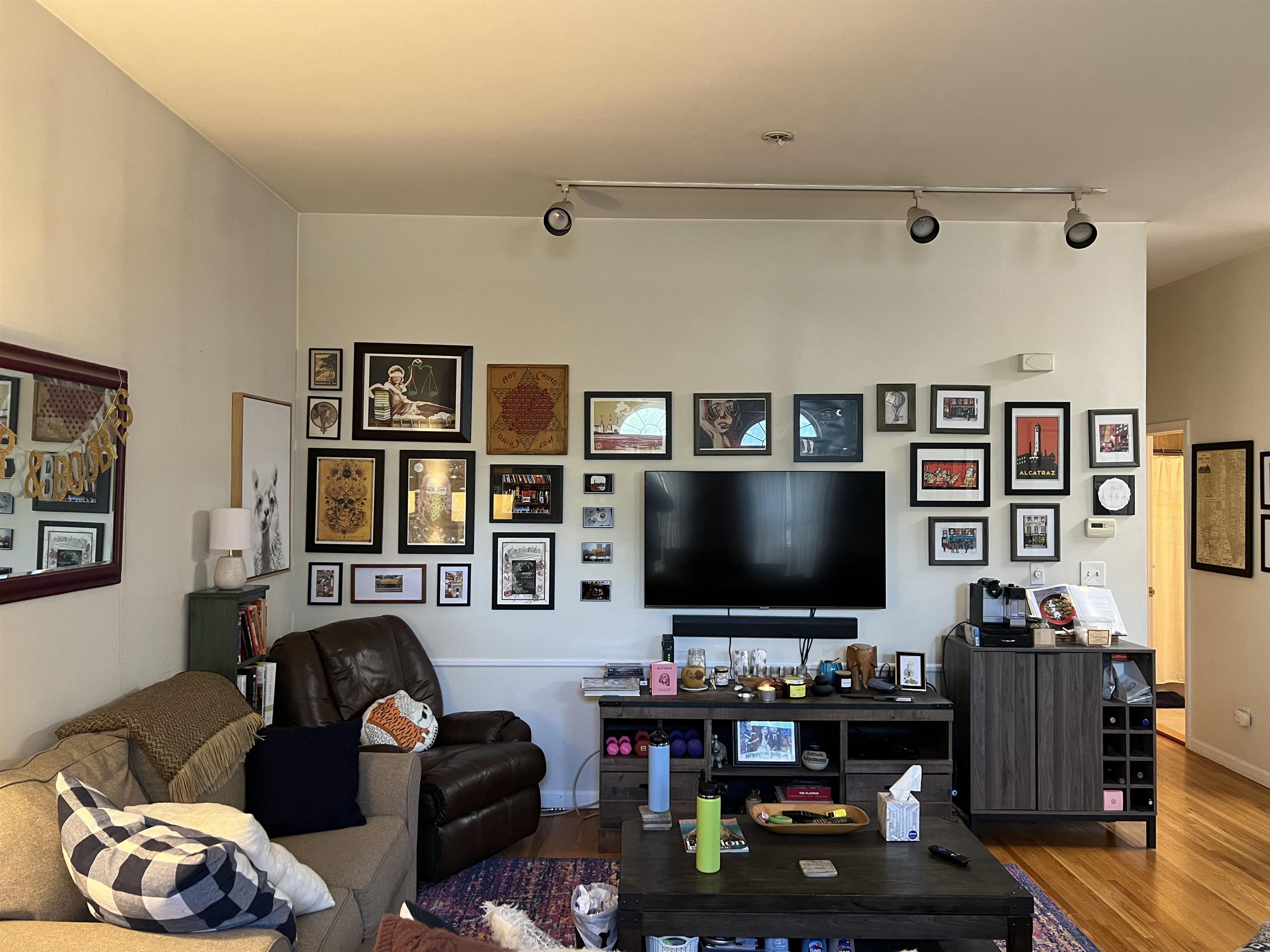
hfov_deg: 67.3
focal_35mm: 26
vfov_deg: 53.1
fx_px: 954
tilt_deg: -0.1
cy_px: 476
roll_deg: -0.2
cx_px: 635
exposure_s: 1/60
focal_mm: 5.7
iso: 320
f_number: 1.5
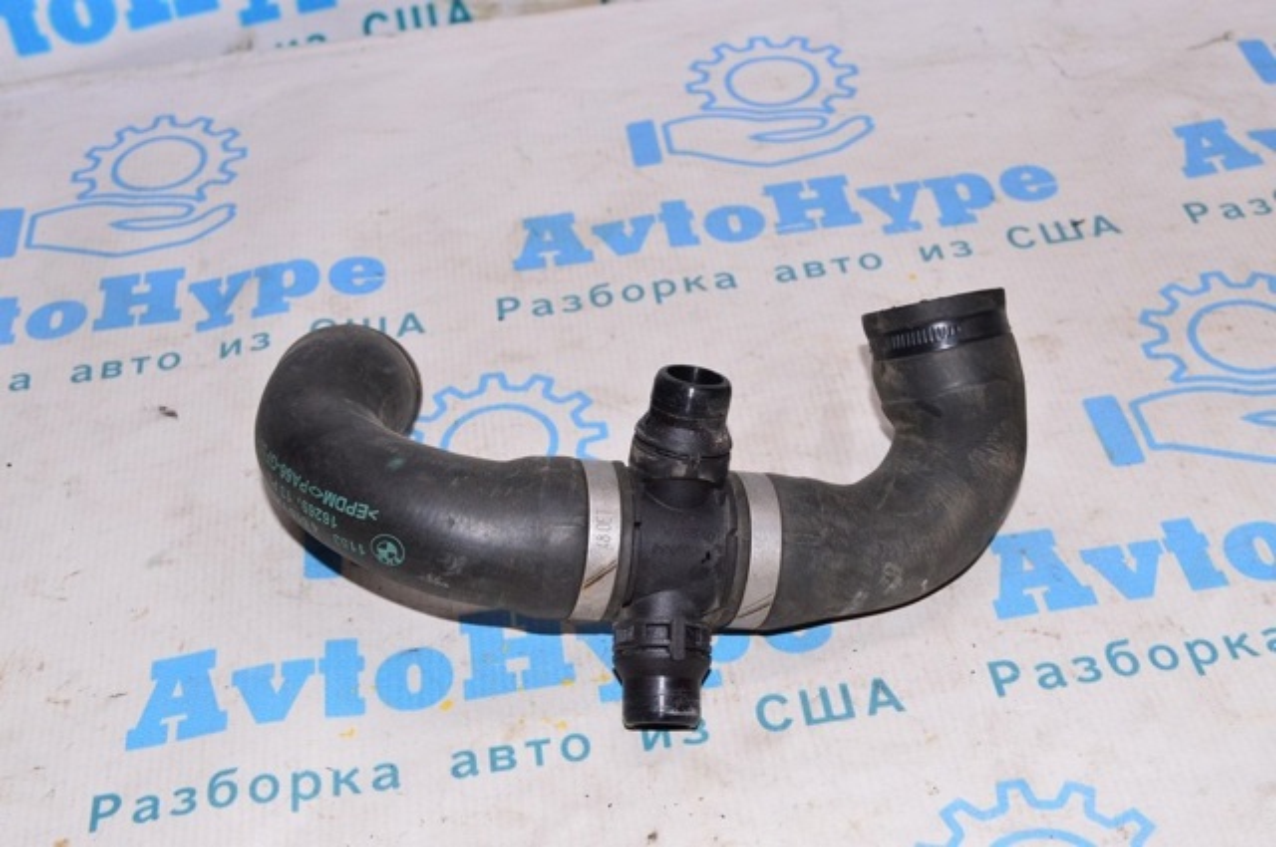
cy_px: 424
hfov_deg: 38.9
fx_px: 1805
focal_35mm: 51
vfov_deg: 26.4
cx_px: 638
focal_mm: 34
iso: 1600
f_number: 8
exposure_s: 1/200
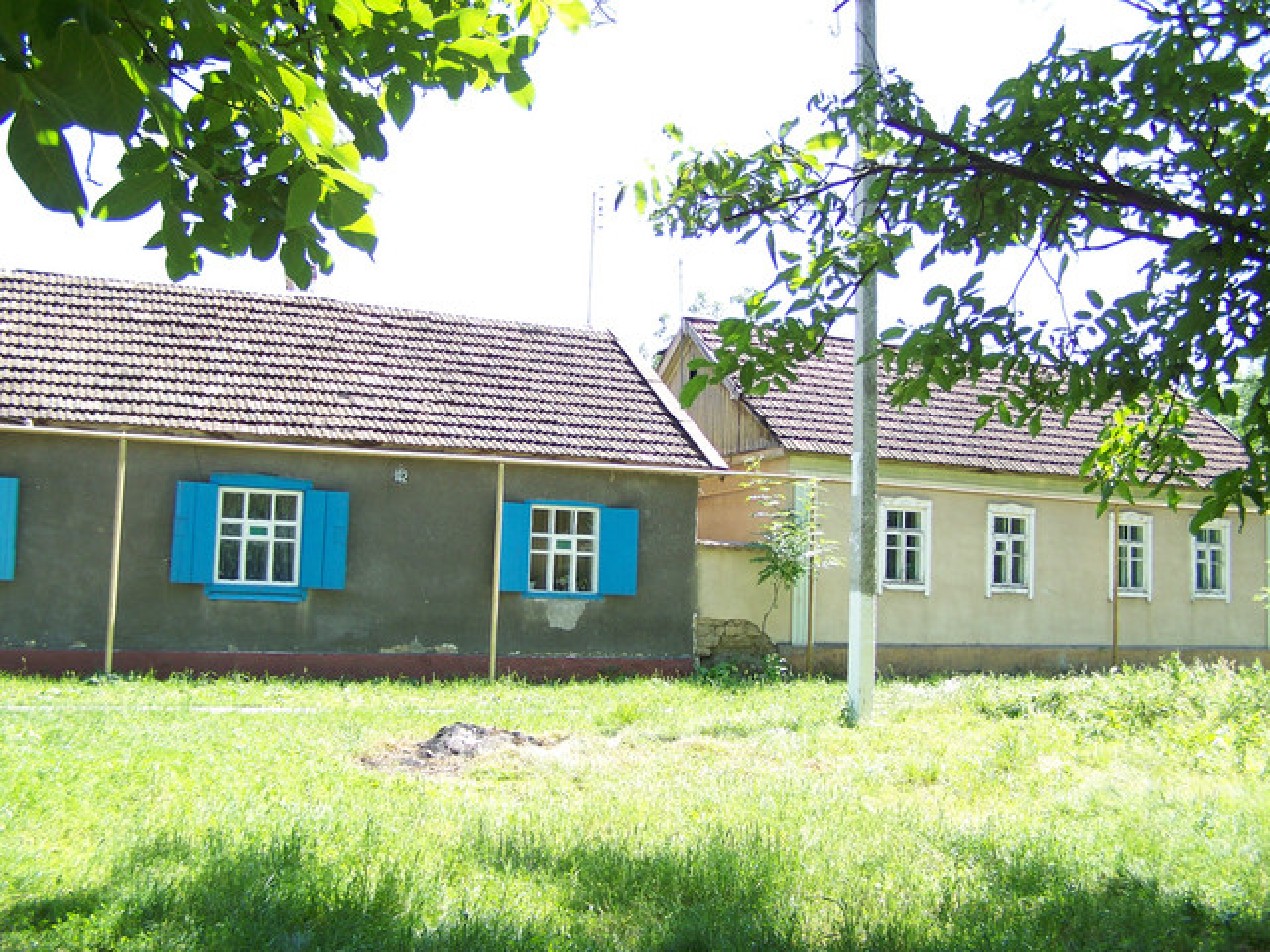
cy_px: 476
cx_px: 635
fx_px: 1394
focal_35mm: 38
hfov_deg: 49.0
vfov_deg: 37.7
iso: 64
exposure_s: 1/160
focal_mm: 6.3
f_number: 2.8
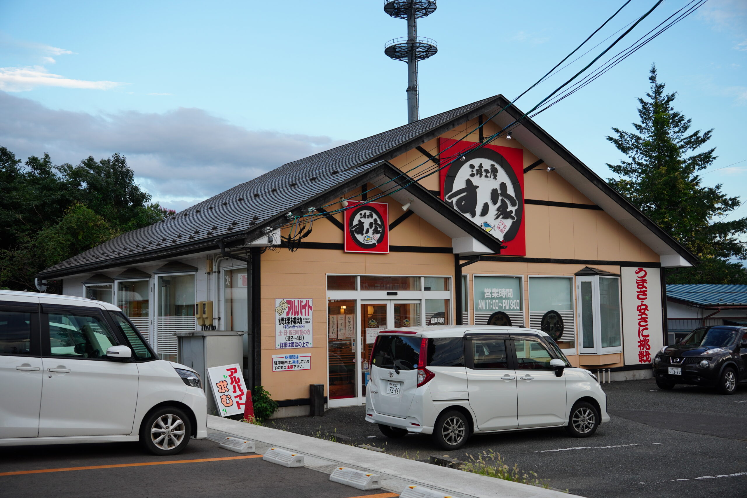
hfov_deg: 49.7
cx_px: 374
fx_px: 806
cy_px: 249
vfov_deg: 34.3
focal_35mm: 39
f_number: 4
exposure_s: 1/125
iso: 100
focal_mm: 25.9
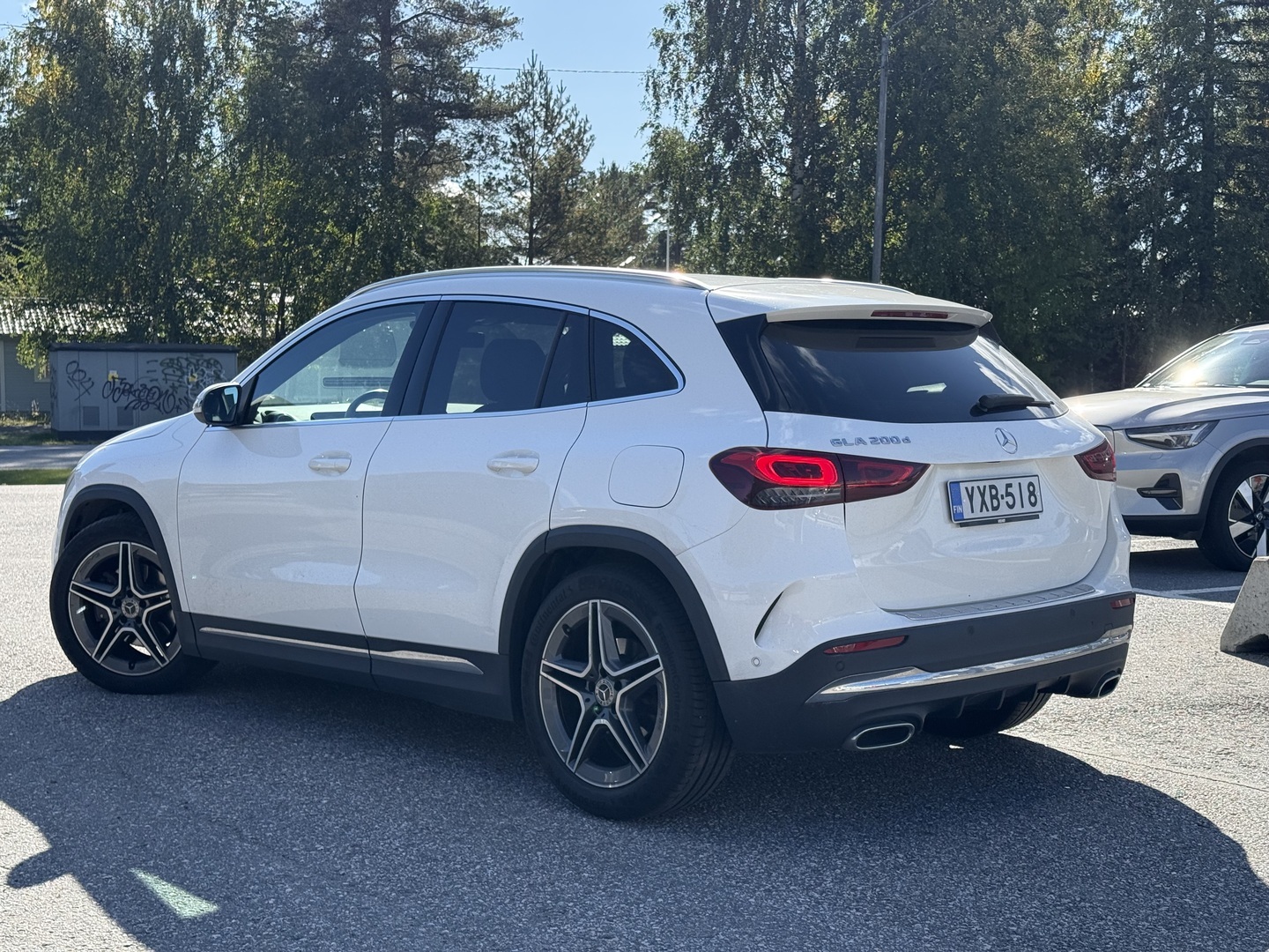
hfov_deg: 39.7
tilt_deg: -4.7
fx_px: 1760
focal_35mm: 48
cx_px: 634
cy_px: 476
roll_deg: +0.0
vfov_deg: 30.3
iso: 80
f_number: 1.78
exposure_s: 1/3096
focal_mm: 6.76
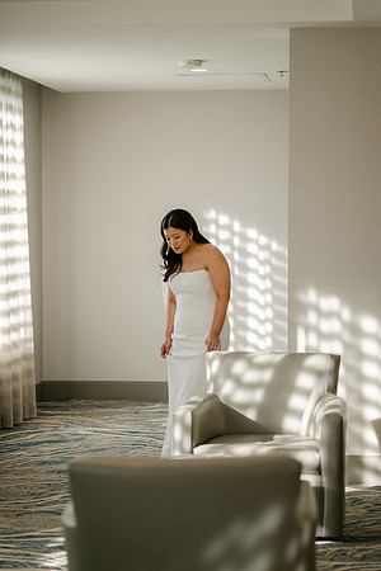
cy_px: 286
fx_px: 1349
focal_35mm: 85
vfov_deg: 23.9
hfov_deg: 16.1
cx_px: 190
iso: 64
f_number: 1.8
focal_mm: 85
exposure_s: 1/160
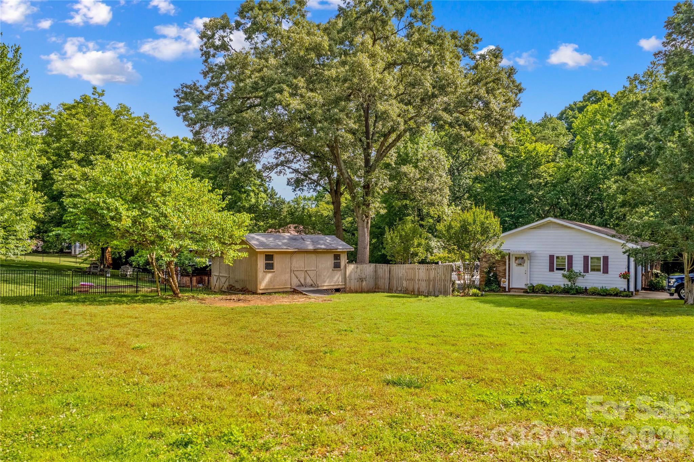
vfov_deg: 57.2
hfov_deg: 78.6
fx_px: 424
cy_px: 231
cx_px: 347
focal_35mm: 22
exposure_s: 1/800
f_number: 2.8
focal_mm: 8.38
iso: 100
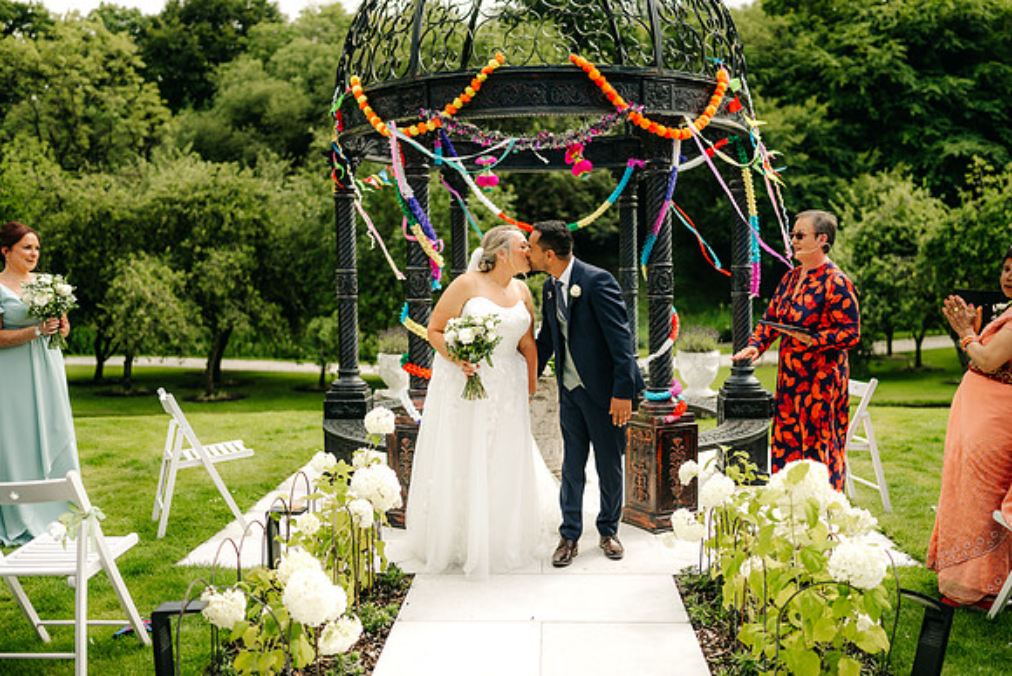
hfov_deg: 54.4
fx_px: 984
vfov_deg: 37.9
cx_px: 506
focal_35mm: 35
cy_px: 338
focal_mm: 35
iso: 100
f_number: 1.4
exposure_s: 1/2000
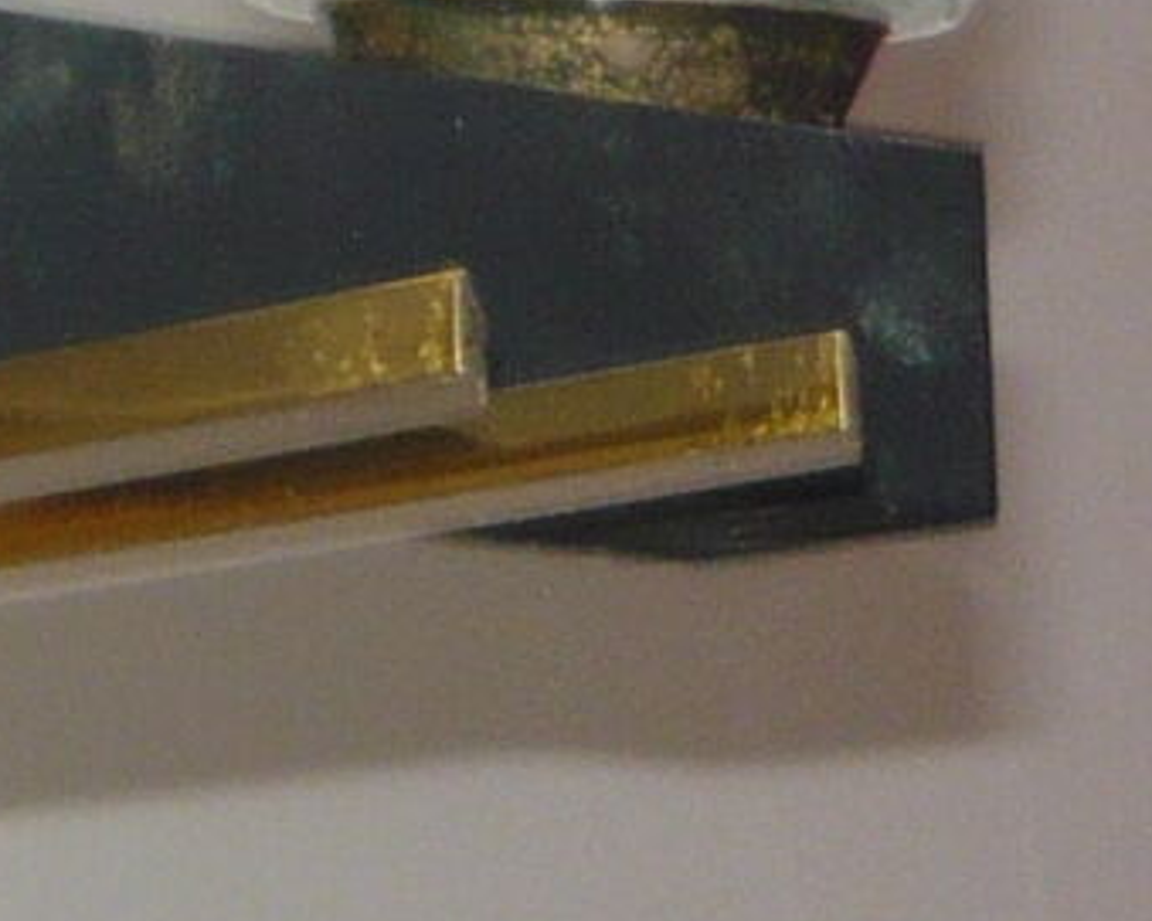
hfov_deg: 6.9
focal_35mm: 267
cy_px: -863
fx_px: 9101
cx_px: -1512
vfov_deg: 5.7
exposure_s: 1/30
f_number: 2.9
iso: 100
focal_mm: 6
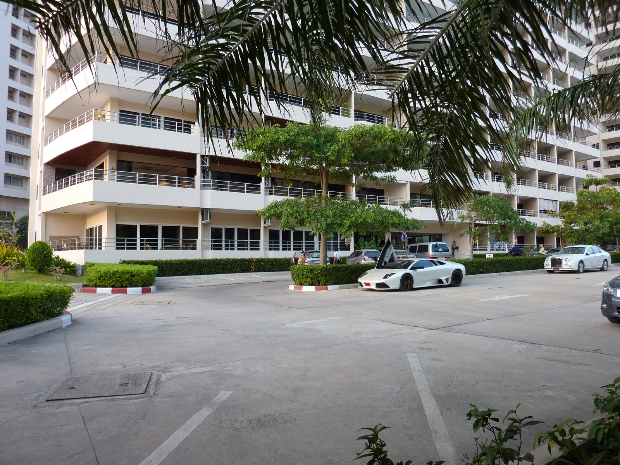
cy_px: 232
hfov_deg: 69.4
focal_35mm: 25
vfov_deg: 54.9
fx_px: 448
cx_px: 310
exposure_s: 1/50
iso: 80
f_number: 3.3
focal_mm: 4.1
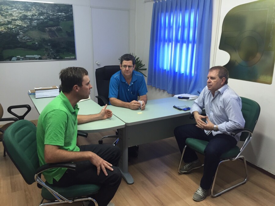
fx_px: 230
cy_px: 103
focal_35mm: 29
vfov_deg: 48.2
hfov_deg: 61.7
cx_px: 138
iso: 80
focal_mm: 4.15
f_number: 2.2
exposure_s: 1/30
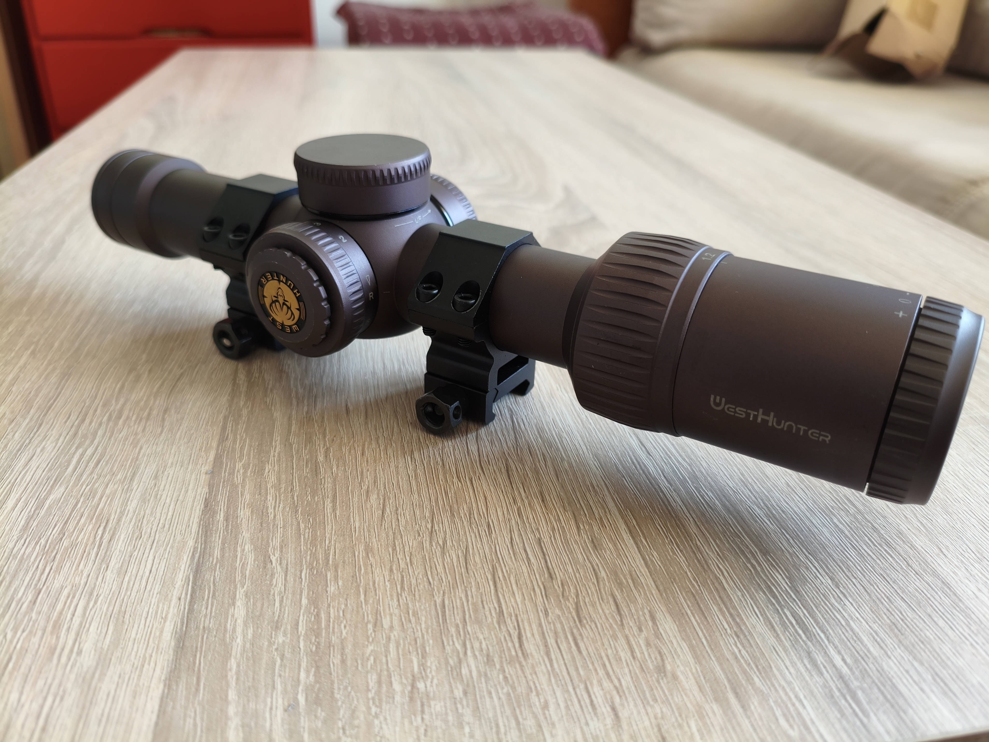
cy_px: 371
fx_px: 743
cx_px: 494
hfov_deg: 67.3
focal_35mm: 26
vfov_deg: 53.1
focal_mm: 4.94
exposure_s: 1/50
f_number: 1.5
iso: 125
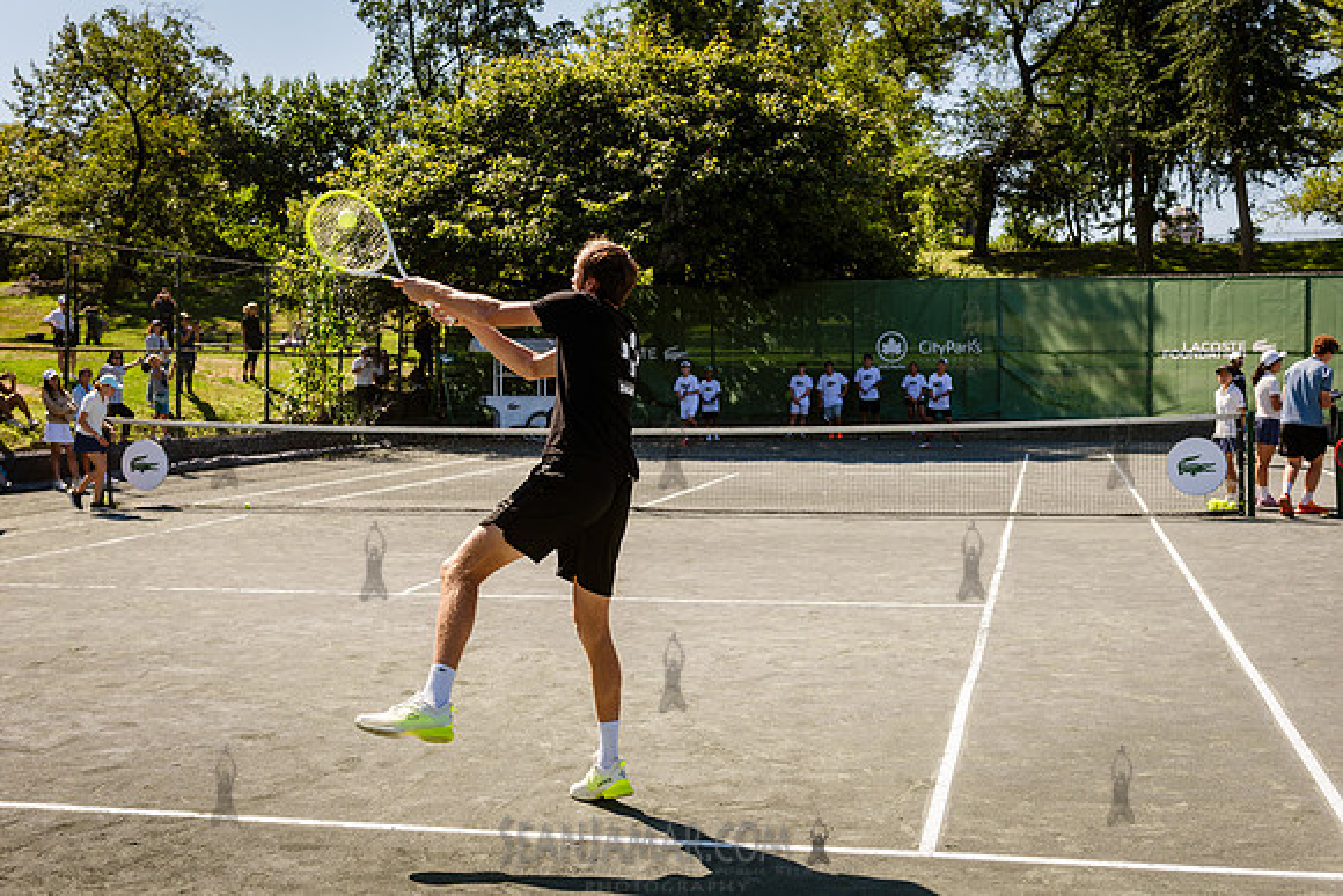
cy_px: 448
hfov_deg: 46.4
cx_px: 672
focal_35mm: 42
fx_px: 1566
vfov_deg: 31.9
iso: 200
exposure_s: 1/1000
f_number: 4
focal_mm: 40
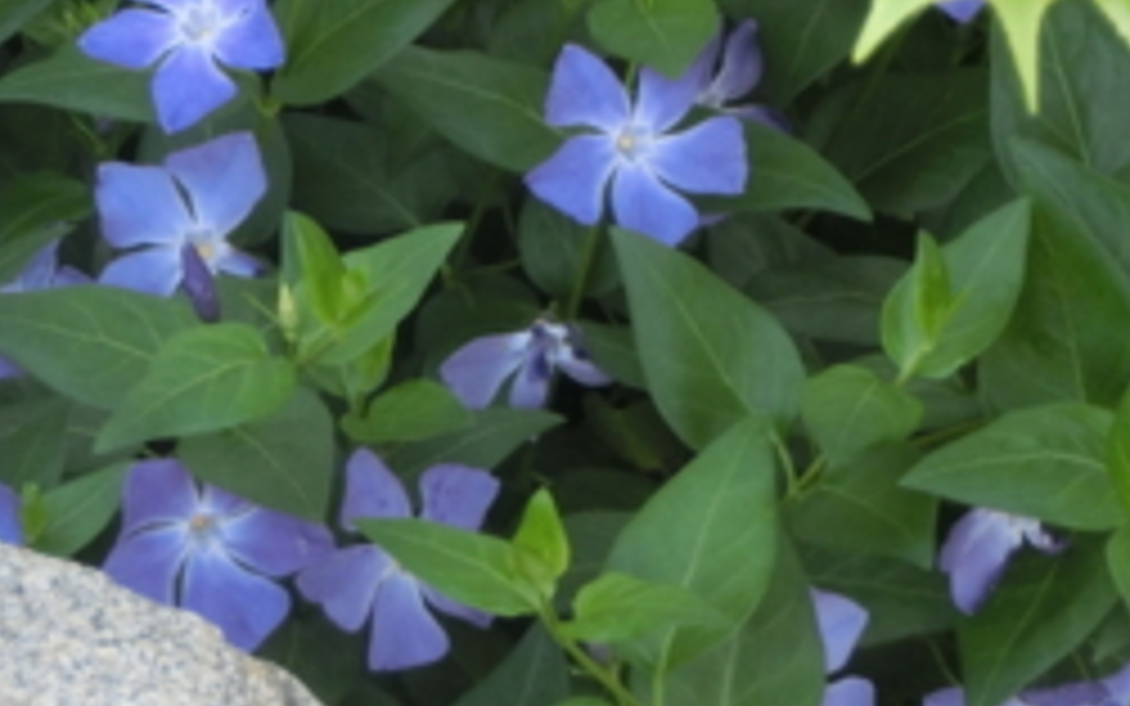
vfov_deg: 5.1
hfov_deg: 8.1
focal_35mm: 260
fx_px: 8009
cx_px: 383
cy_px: 353
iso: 320
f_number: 5.5
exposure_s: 1/125
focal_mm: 21.79
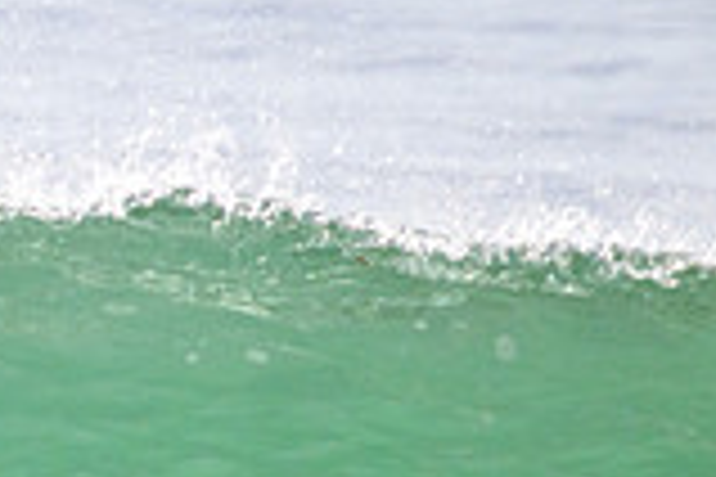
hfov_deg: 0.7
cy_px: 628
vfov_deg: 0.5
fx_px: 57932
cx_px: -491
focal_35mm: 2913
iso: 1250
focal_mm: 800
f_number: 11
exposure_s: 1/2000
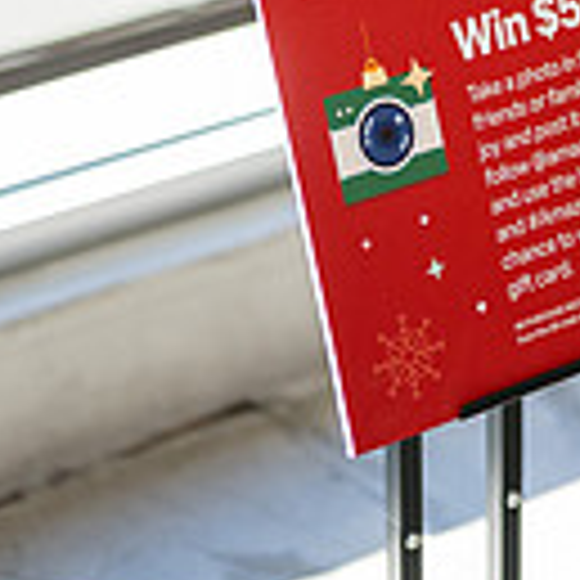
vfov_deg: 11.2
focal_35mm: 148
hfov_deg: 11.8
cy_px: -360
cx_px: 405
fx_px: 2806
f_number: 1.4
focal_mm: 50
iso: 500
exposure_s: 1/1000
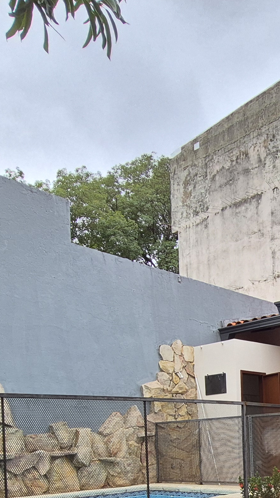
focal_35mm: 36
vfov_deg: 48.9
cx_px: 320
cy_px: 456
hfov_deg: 29.1
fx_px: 475
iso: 50
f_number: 2.2
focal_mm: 1.74
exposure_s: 1/220
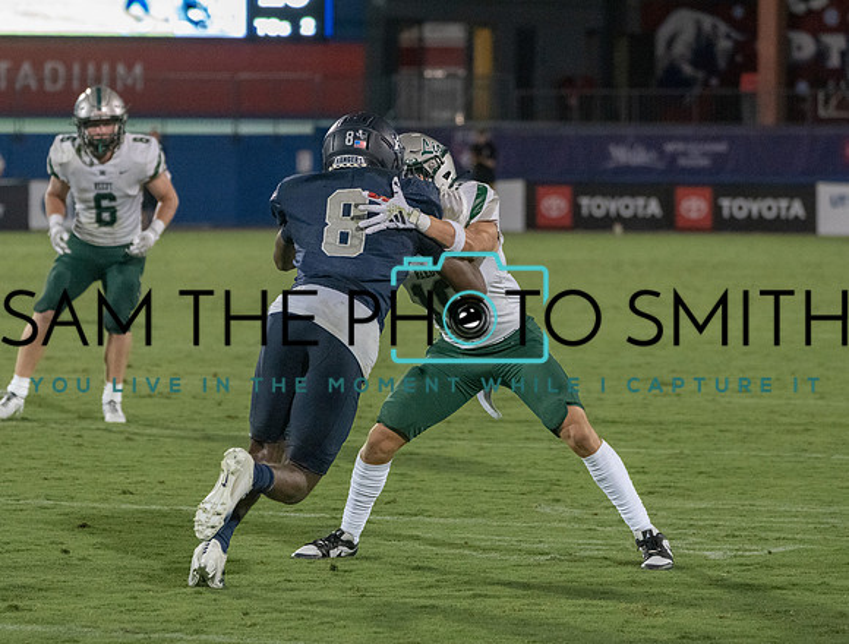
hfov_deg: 8.6
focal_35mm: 229
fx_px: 5628
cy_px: 300
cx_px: 409
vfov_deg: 6.5
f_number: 5.6
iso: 8000
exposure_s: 1/1000
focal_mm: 177
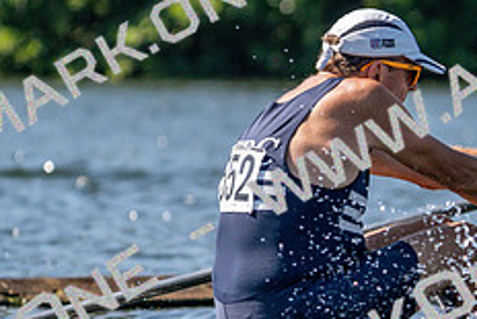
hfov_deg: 2.9
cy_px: 221
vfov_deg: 2.0
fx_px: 9347
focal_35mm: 705
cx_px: 502
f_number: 5.6
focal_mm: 282
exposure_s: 1/1600
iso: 320
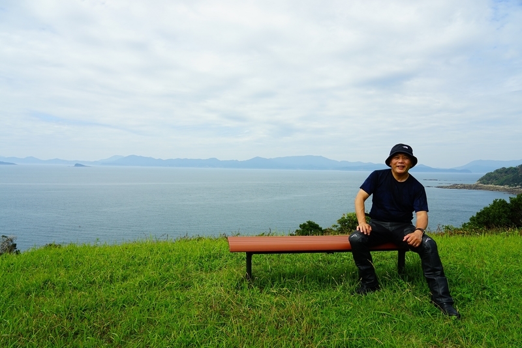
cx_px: 261
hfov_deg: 73.7
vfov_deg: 53.2
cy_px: 174
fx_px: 348
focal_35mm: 24
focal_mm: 24
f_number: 11
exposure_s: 1/125
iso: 100
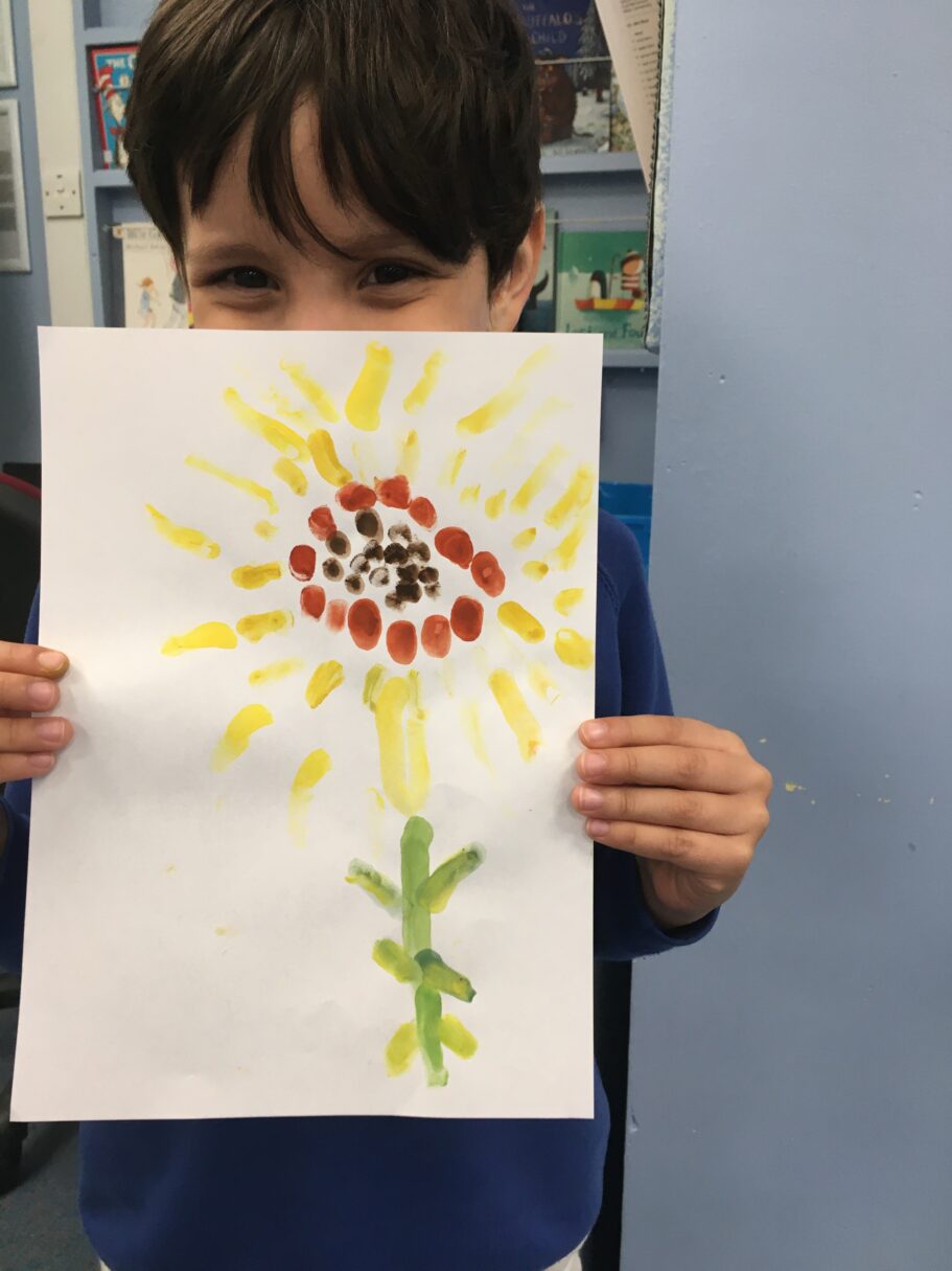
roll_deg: -1.0
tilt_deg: -14.2
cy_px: 636
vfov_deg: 61.7
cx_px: 476
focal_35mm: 29
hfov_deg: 48.2
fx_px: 1064
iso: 40
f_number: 2.2
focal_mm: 4.15
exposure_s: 1/33
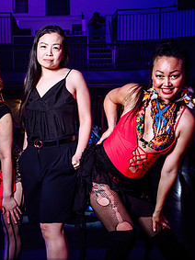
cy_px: 162
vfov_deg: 30.2
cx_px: 56
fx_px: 481
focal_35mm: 64
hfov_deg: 22.8
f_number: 3.5
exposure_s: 1/50
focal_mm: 28
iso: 500
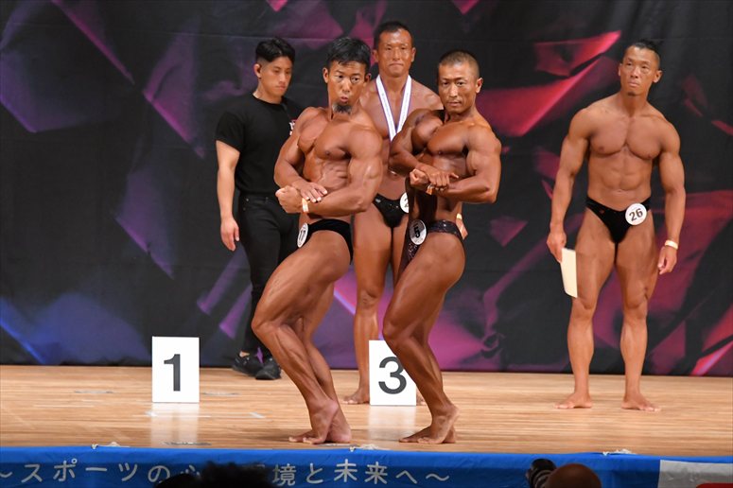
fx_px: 5190
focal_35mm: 255
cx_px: 366
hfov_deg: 8.1
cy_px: 244
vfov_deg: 5.4
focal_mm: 170
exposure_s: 1/400
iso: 6400
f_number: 5.6
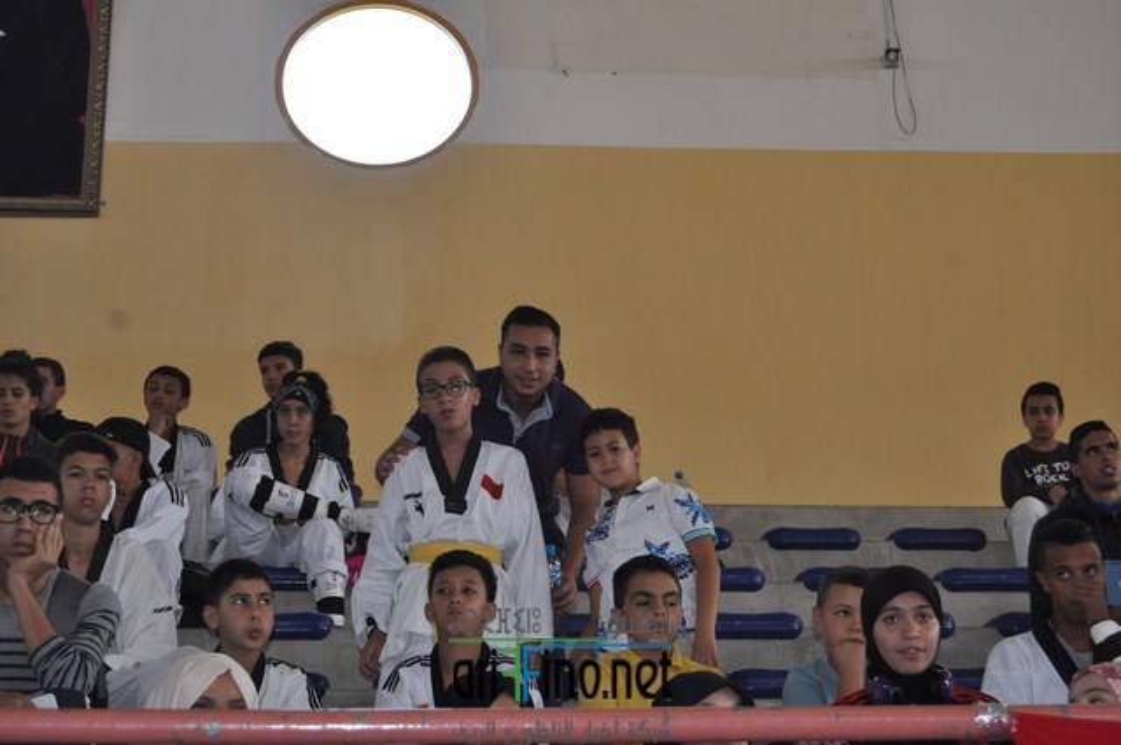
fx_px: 2566
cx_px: 560
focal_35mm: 82
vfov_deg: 16.5
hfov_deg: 24.6
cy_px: 372
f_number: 5.6
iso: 800
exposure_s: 1/80
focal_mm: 55
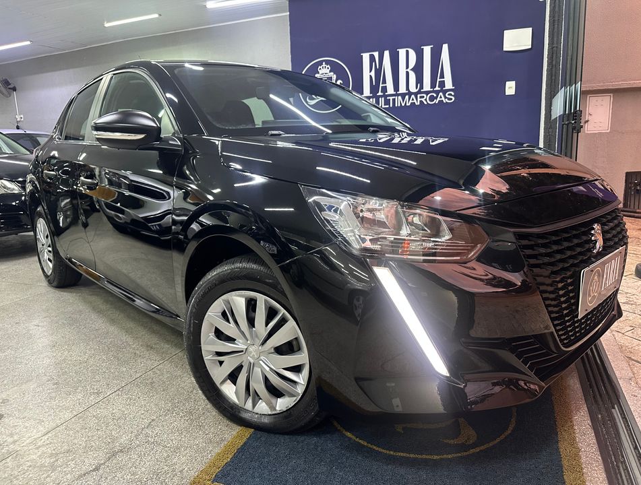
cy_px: 242
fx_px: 446
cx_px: 320
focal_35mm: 24
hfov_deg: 71.4
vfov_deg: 57.1
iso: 400
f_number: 1.78
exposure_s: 1/60
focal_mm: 6.86
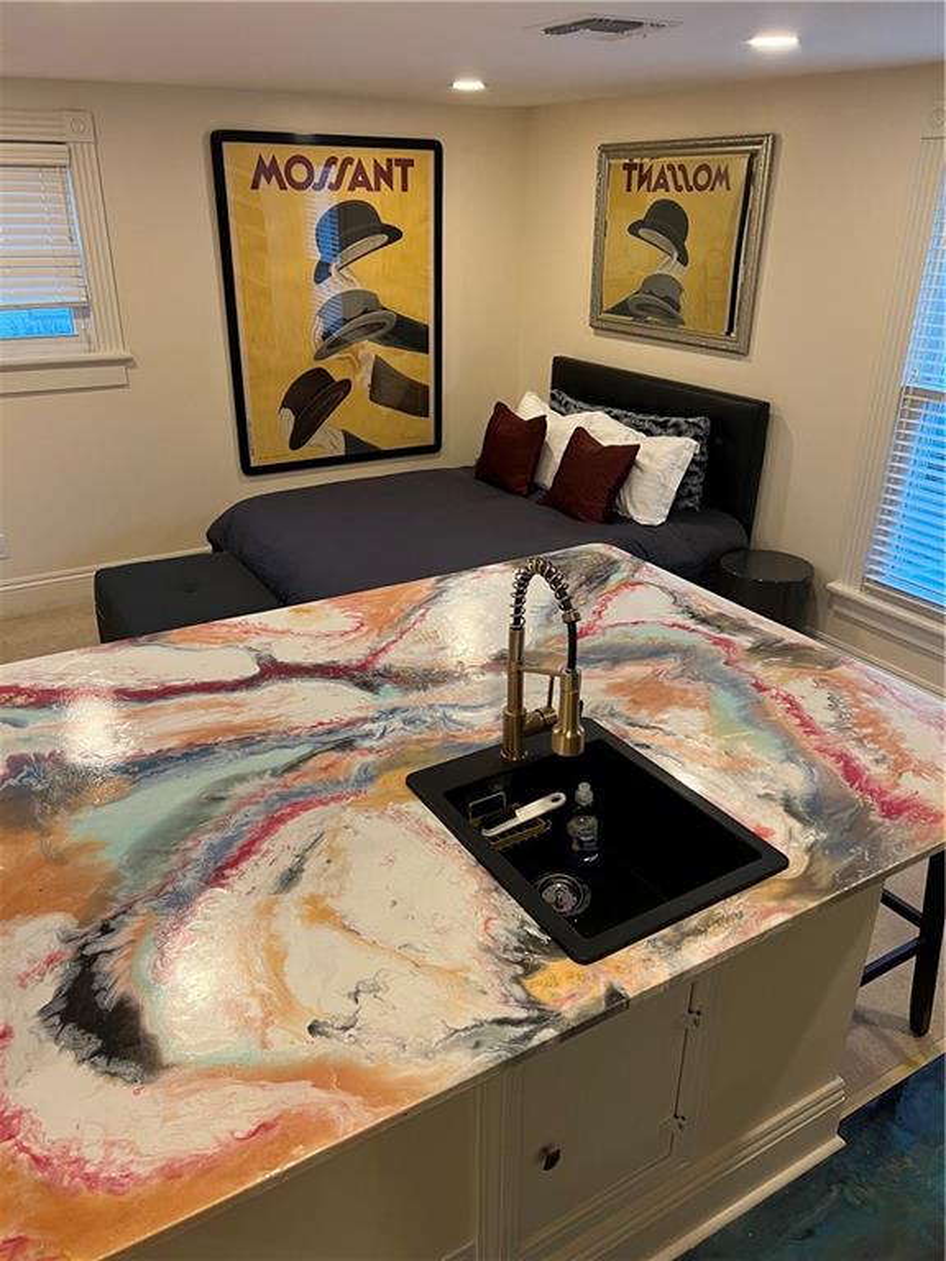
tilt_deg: -24.0
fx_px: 947
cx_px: 473
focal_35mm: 26
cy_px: 630
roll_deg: -0.4
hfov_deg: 53.1
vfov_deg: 67.3
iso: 100
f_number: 1.5
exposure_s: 1/60
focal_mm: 5.7
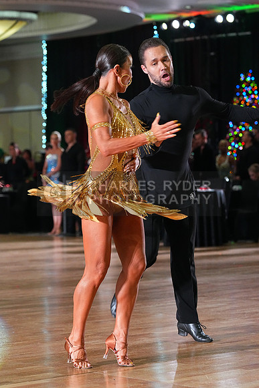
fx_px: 1305
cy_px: 194
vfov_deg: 16.9
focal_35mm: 121
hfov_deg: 11.3
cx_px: 130
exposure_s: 1/400
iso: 8000
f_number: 5
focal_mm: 121
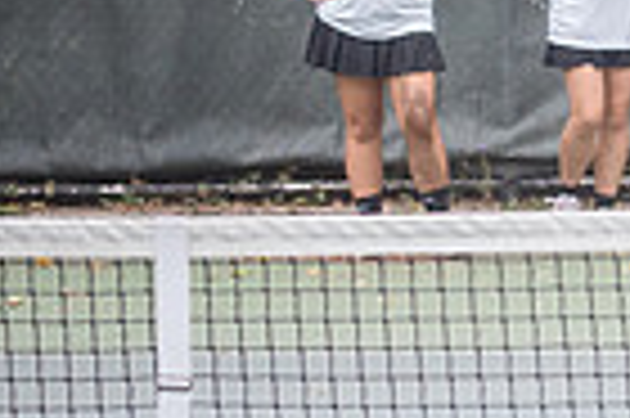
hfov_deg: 3.8
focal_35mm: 544
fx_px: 9509
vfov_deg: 2.5
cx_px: 1329
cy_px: 122
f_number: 6.3
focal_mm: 100
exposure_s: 1/1000
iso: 1250
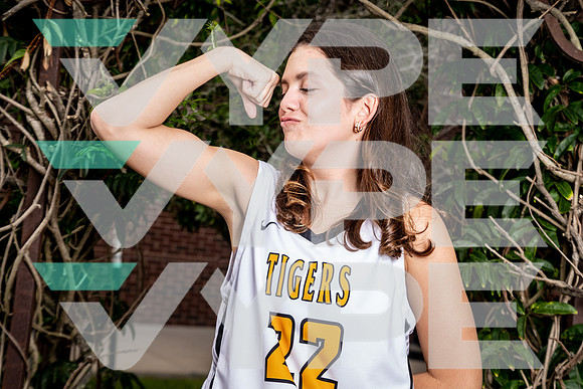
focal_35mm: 62
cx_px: 292
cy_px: 194
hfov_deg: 32.4
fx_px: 1004
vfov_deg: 21.9
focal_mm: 62
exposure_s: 1/250
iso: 320
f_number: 5.6
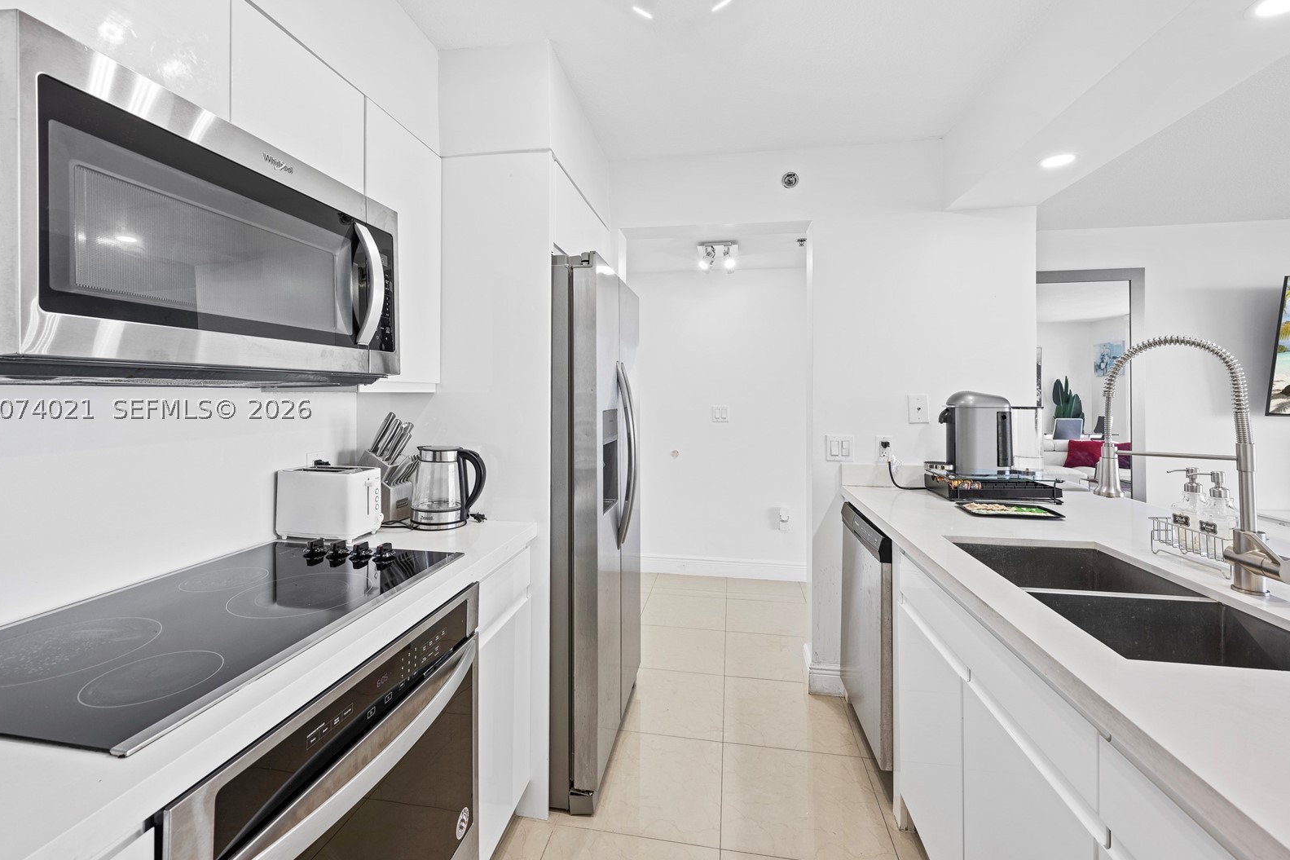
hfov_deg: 100.4
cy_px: 408
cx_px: 631
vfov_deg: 77.3
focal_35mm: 15
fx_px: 537
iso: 64
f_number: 8
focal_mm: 14
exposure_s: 1/2.5
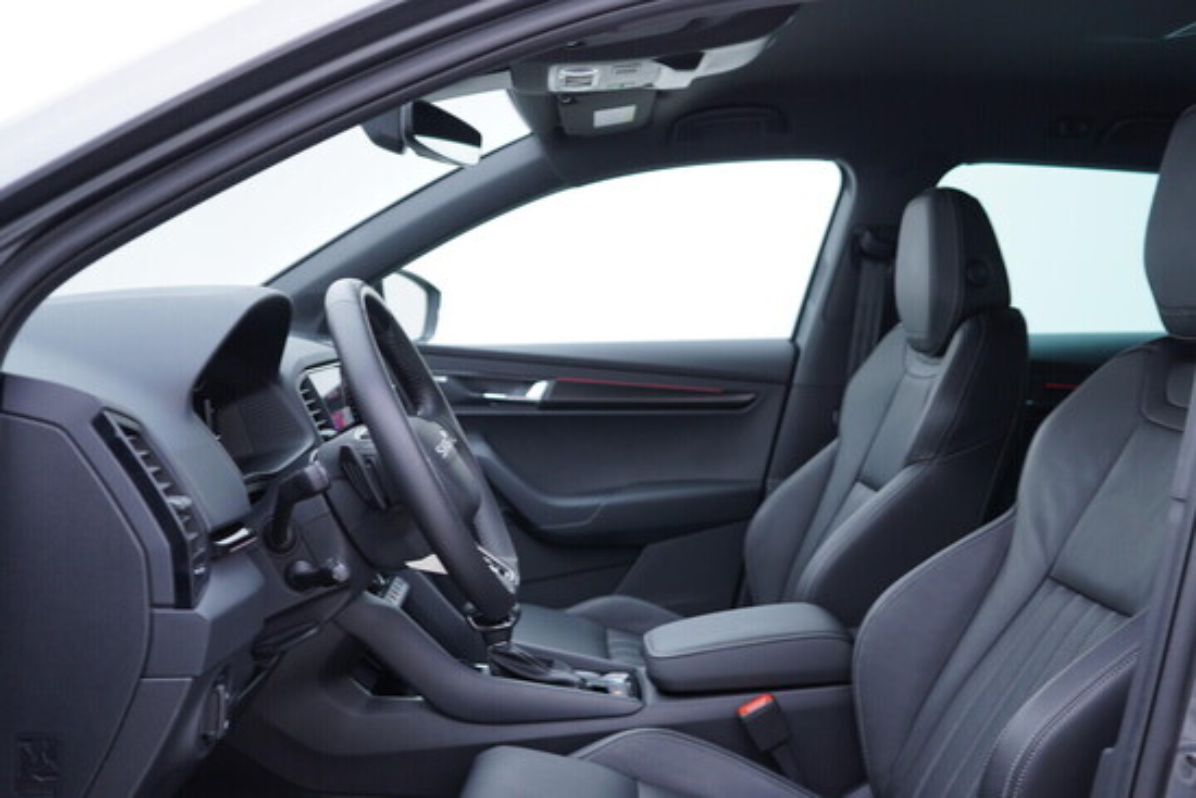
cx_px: 598
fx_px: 1196
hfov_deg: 53.1
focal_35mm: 36
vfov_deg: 36.9
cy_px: 399
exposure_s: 1/40
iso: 160
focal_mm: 24
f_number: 2.8
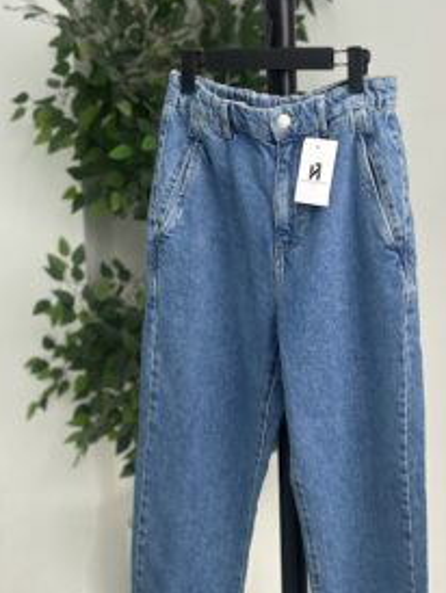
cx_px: 320
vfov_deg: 27.7
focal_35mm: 70
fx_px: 1201
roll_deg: +0.0
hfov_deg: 20.9
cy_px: 372
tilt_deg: -10.8
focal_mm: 6.86
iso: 160
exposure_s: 1/100
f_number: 1.78
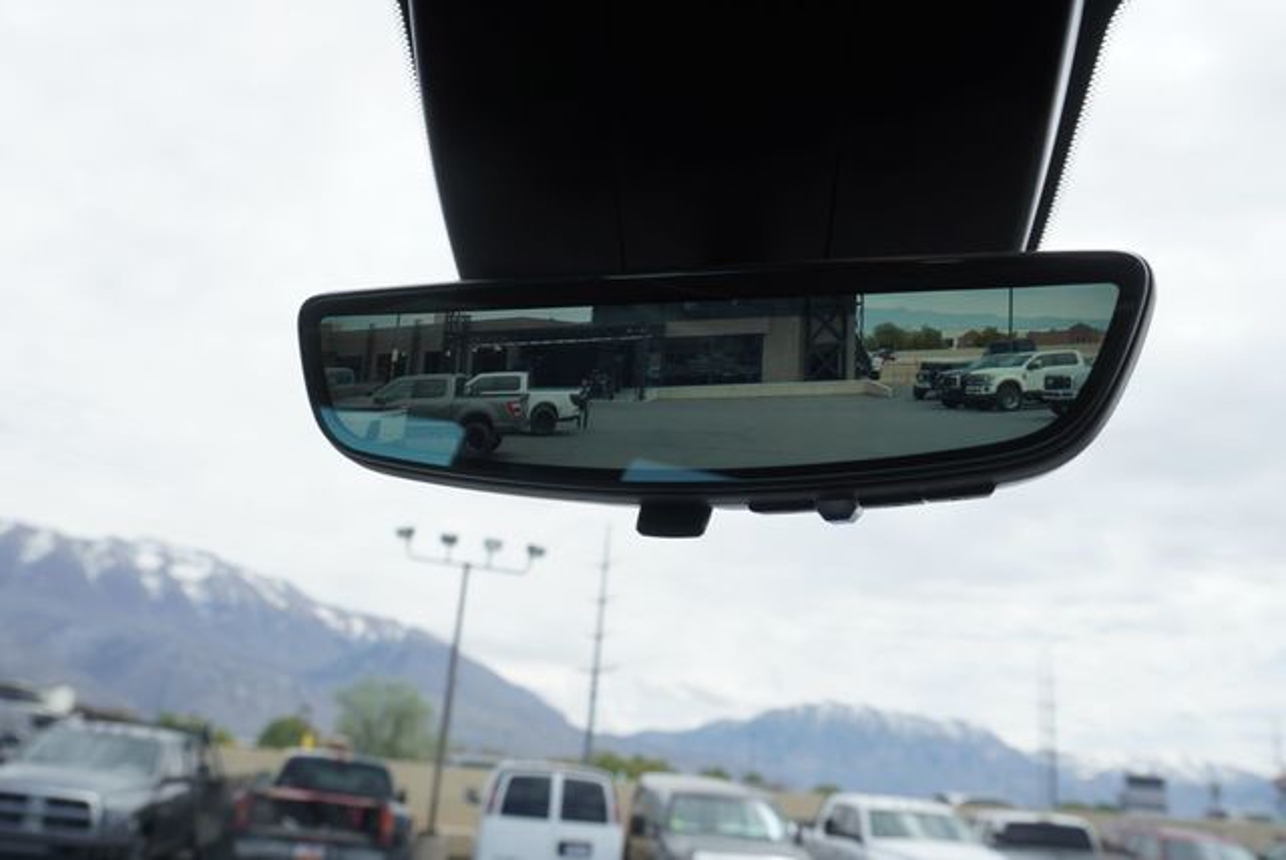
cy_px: 430
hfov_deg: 59.4
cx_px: 643
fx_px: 1126
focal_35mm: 32
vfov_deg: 41.8
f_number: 7.1
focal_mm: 21
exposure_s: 1/200
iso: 100
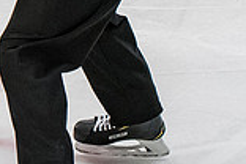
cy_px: -166
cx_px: -181
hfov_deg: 4.4
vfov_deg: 3.0
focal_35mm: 462
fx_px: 3157
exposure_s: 1/800
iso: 2500
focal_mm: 70
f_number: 4
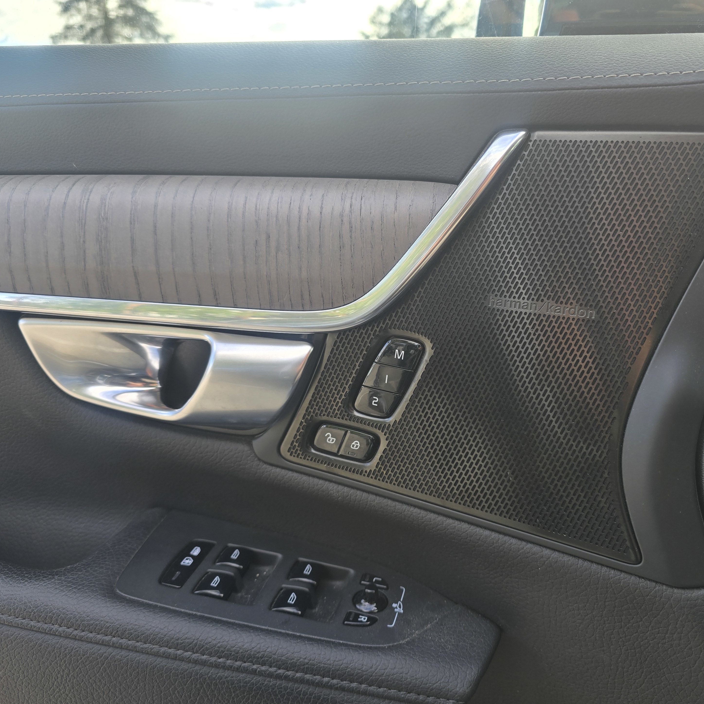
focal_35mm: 28
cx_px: 412
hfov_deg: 57.0
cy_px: 352
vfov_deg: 57.3
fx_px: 644
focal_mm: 6.3
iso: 20
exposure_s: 1/180
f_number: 1.7
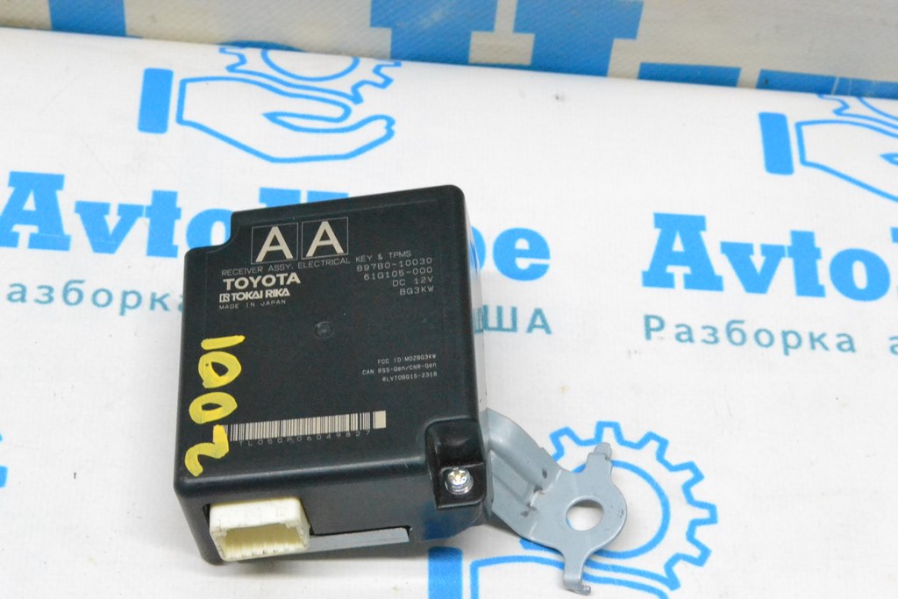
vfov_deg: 16.6
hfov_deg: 24.6
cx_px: 449
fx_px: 2058
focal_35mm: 82
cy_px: 300
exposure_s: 1/100
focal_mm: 55
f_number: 13
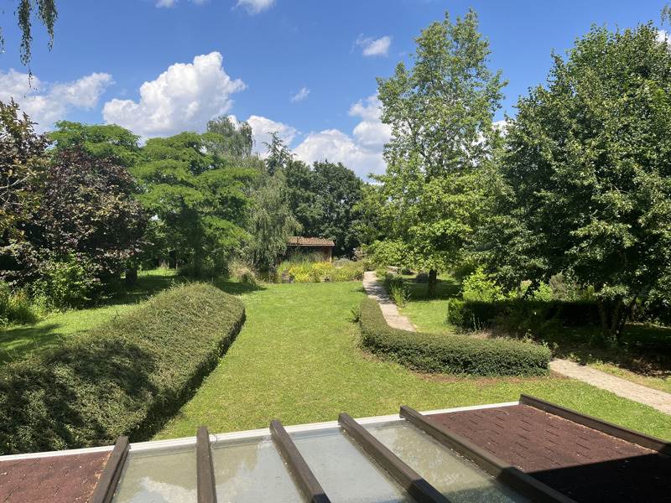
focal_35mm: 26
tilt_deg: -3.1
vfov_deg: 53.1
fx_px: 504
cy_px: 252
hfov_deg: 67.3
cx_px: 336
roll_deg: -0.2
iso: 50
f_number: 1.6
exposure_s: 1/2632
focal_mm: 5.1
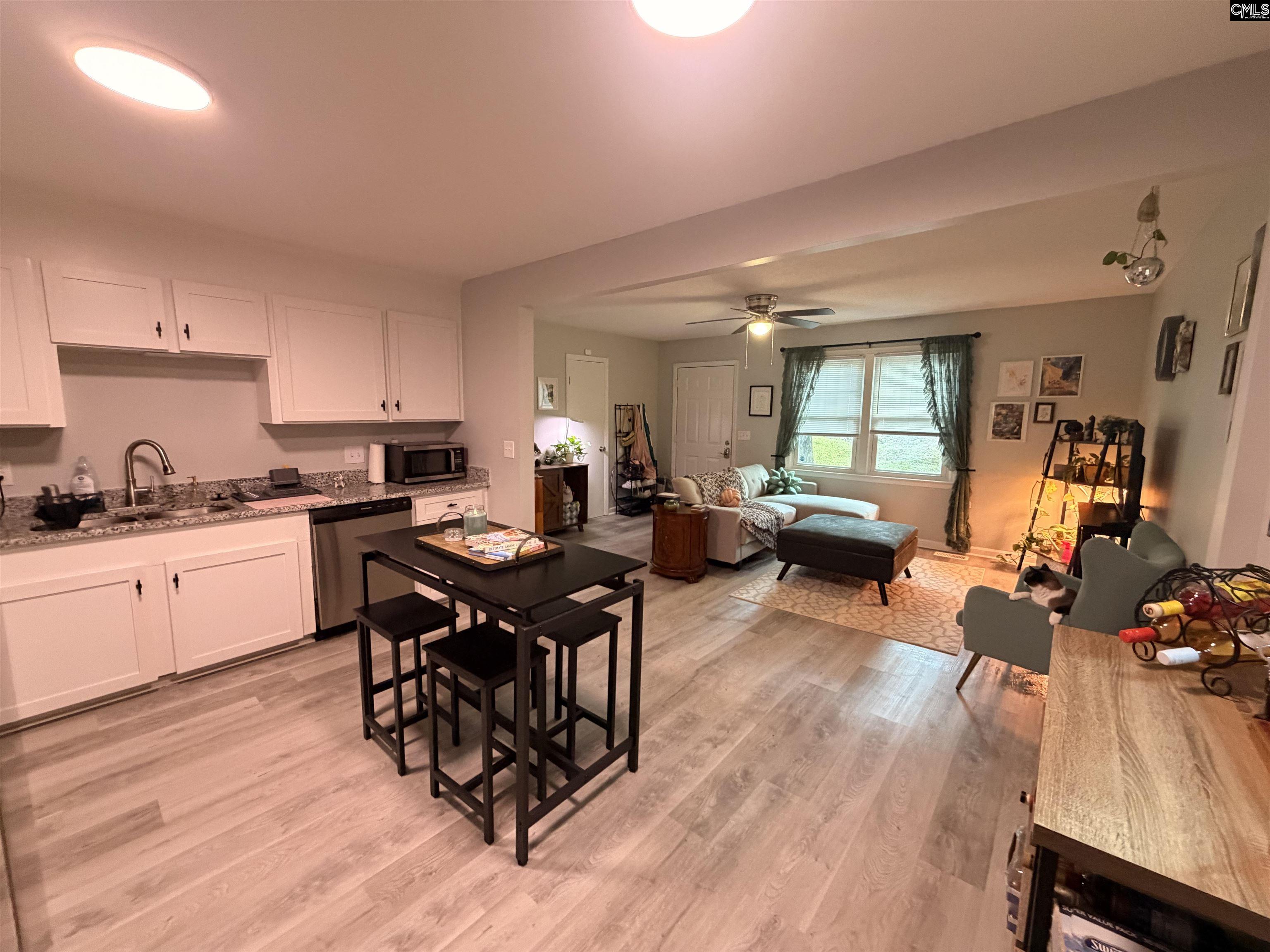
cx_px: 635
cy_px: 476
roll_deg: +0.4
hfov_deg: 102.1
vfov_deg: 85.7
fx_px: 514
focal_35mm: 14
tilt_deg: -6.6
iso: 500
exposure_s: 1/60
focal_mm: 2.22
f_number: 2.2
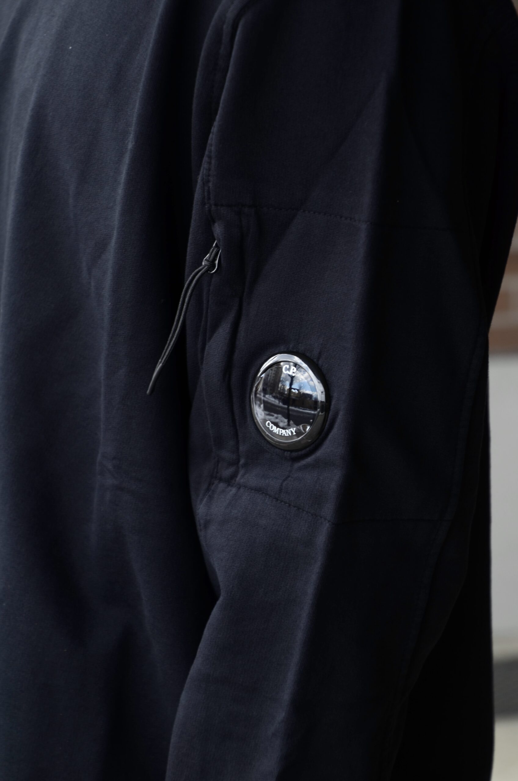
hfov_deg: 14.6
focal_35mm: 93
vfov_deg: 22.0
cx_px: 259
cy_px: 390
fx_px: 2016
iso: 125
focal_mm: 62
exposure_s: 1/125
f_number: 5
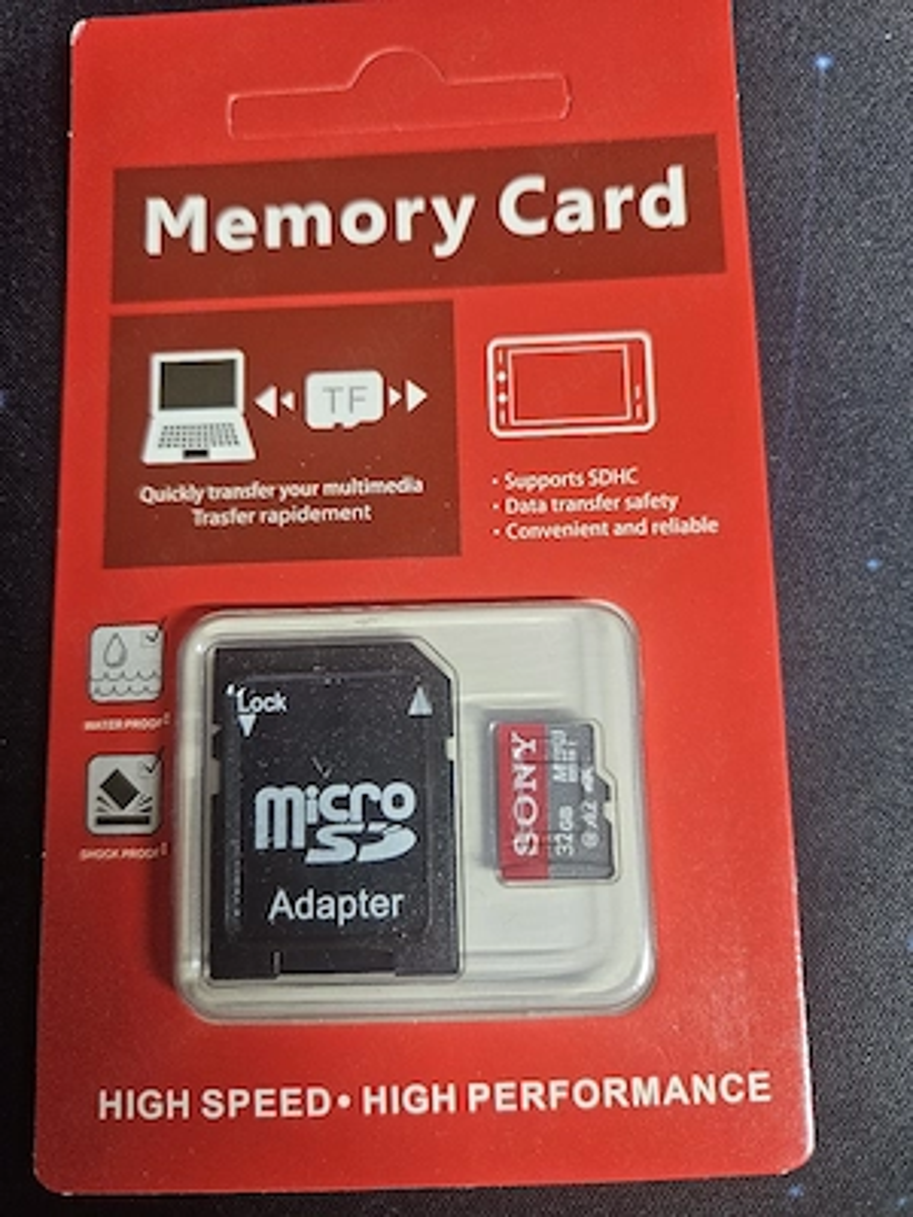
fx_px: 809
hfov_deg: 58.9
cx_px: 456
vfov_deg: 73.9
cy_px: 608
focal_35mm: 23
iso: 500
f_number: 1.8
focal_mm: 5.4
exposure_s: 1/101
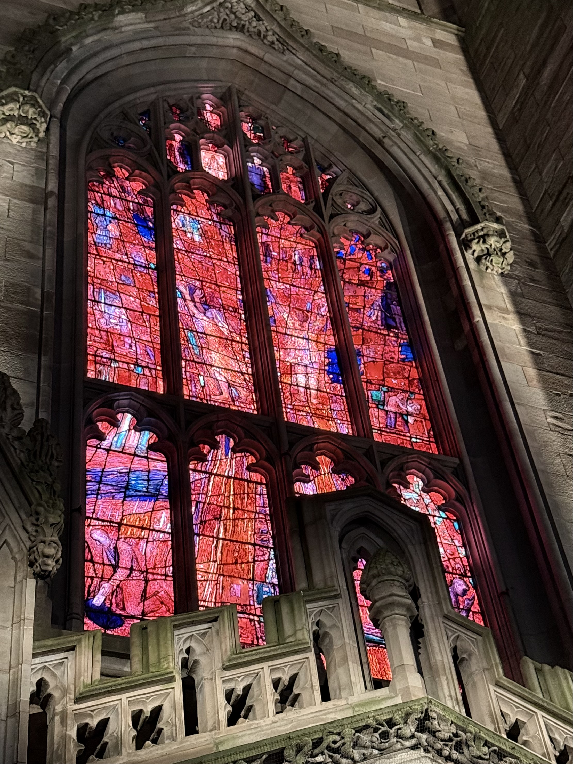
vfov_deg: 39.7
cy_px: 382
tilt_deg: +48.3
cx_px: 286
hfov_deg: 30.3
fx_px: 1060
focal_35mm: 48
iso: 500
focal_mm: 6.76
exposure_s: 1/40
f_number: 1.78
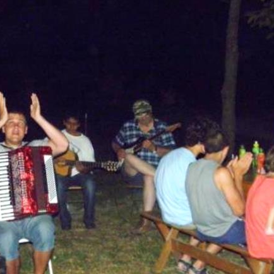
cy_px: 137
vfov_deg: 26.9
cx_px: 100
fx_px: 573
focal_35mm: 64
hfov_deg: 26.8
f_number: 4.1
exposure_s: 1/125
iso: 1000
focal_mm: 9.7
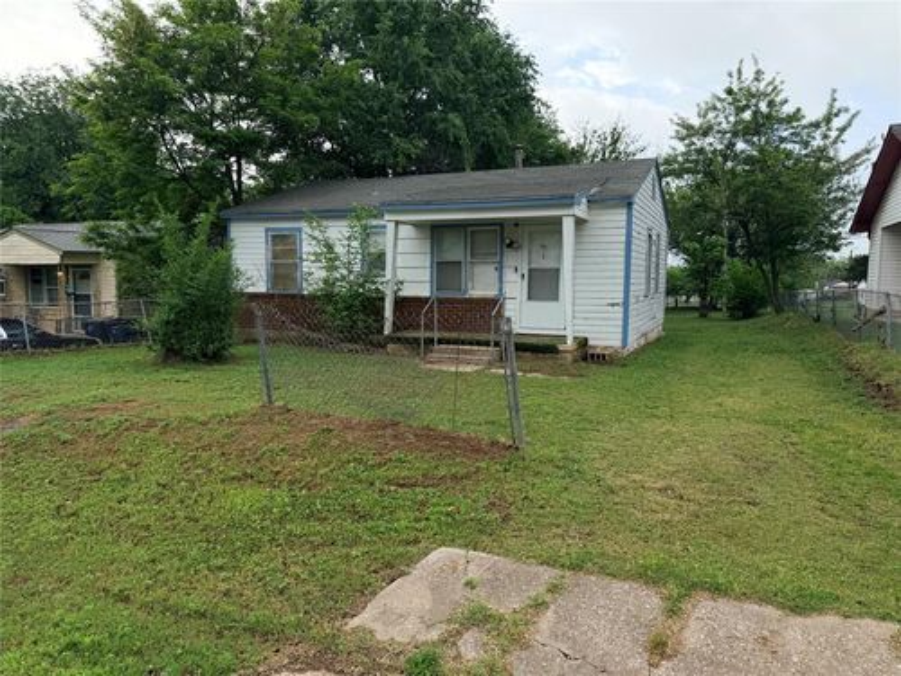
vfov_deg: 56.8
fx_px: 625
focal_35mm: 24
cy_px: 338
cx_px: 450
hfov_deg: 71.6
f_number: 1.78
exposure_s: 1/3953
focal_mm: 6.76
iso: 80
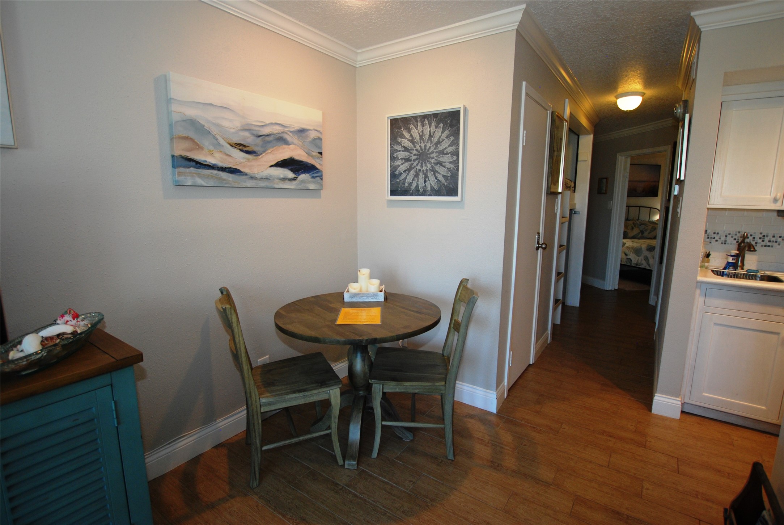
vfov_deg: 69.8
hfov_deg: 92.4
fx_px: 376
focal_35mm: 17
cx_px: 392
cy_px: 262
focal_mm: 11.5
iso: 400
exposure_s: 1/125
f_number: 3.5
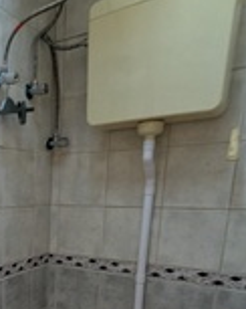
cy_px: 279
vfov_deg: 46.5
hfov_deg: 37.4
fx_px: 319
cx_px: -3
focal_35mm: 35
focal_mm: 2.02
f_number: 1.7
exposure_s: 1/60
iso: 361
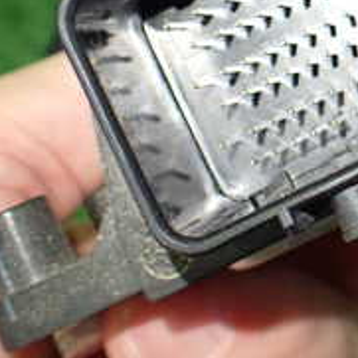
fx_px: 1030
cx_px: 512
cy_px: -4
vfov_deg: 19.1
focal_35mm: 88
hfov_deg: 17.9
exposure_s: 1/60
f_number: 2.3
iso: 800
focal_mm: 5.4
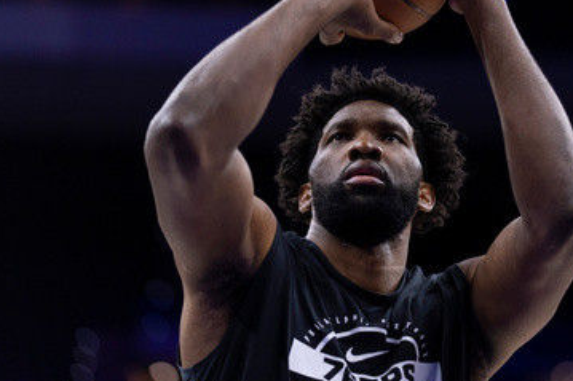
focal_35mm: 214
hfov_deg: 9.6
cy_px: 128
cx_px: 389
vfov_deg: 6.4
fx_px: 3404
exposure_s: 1/1600
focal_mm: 150
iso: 2500
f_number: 2.8
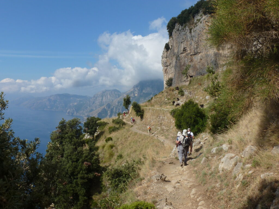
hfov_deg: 55.4
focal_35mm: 33
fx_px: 266
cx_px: 140
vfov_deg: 42.9
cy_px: 104
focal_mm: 5.9
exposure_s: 1/500
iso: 100
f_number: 5.6
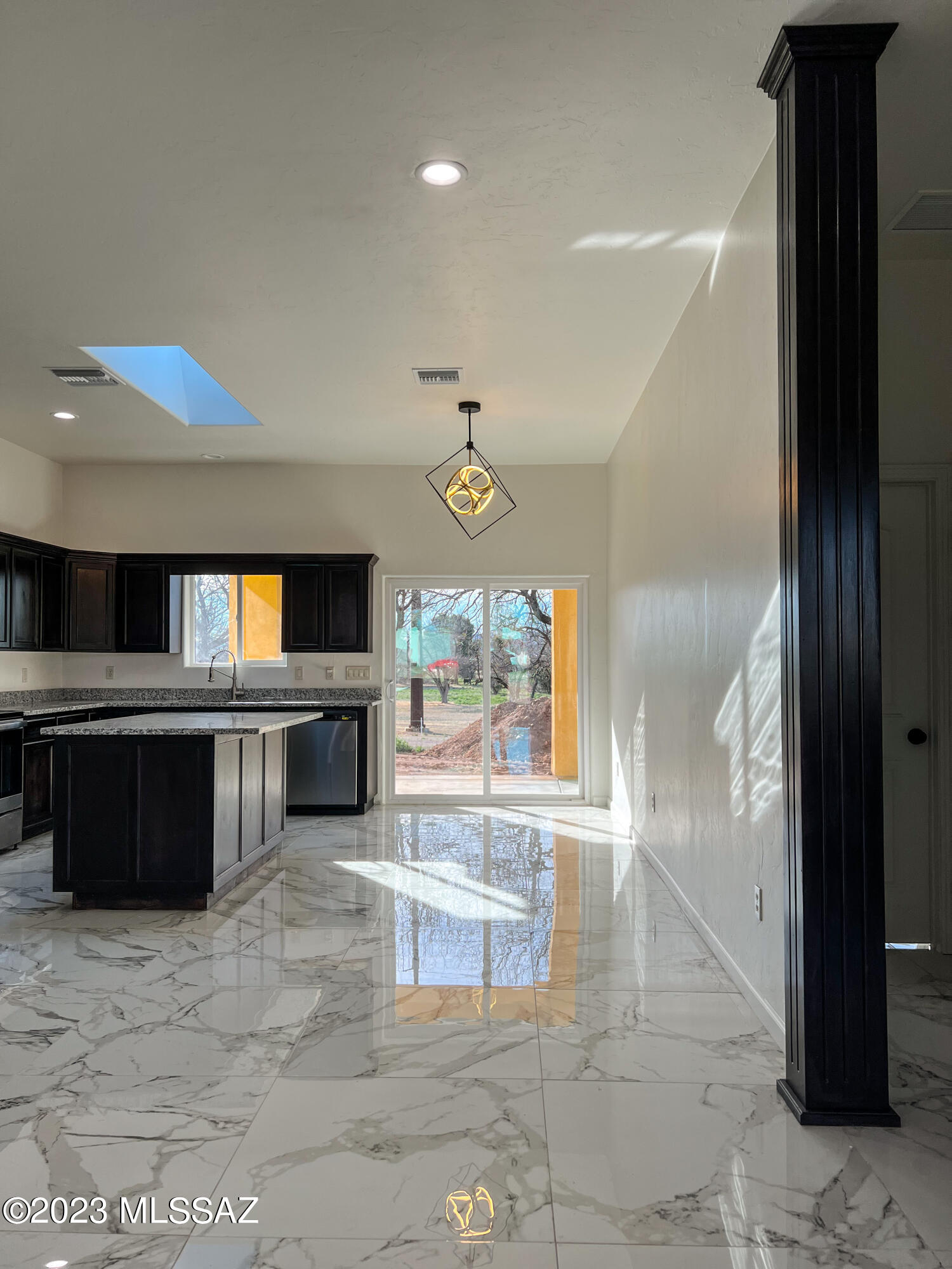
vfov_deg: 67.3
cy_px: 634
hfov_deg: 53.1
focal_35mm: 26
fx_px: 953
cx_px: 476
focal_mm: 5.7
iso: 50
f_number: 1.5
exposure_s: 1/533
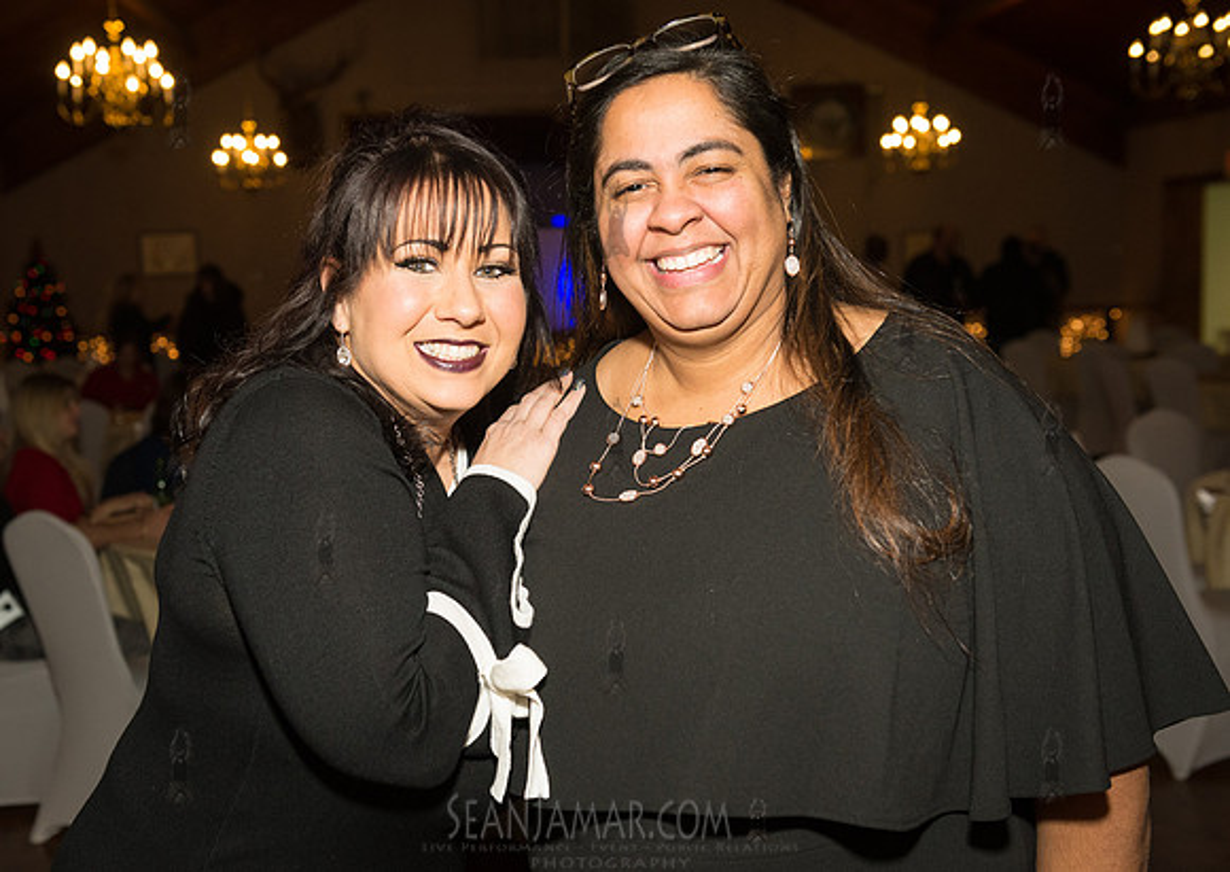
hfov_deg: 38.9
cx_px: 529
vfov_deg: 28.1
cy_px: 475
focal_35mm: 50
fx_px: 1739
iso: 1600
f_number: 4.5
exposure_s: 1/320
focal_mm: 44
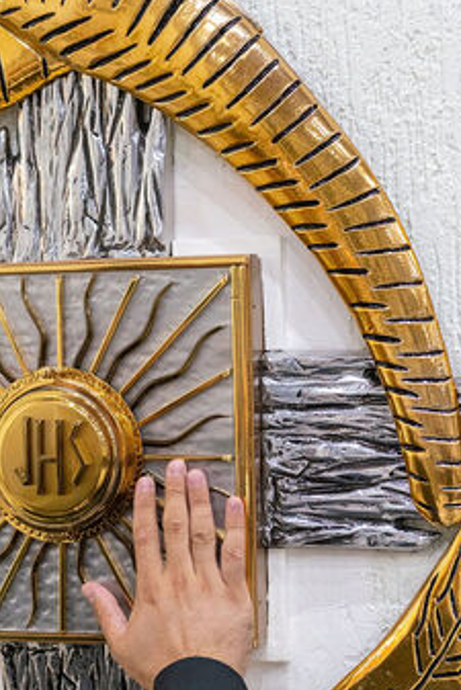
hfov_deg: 11.6
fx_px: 2245
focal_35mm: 117
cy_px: 438
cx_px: 8
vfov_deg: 17.5
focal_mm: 43.8
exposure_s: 1/125
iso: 1600
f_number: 2.8
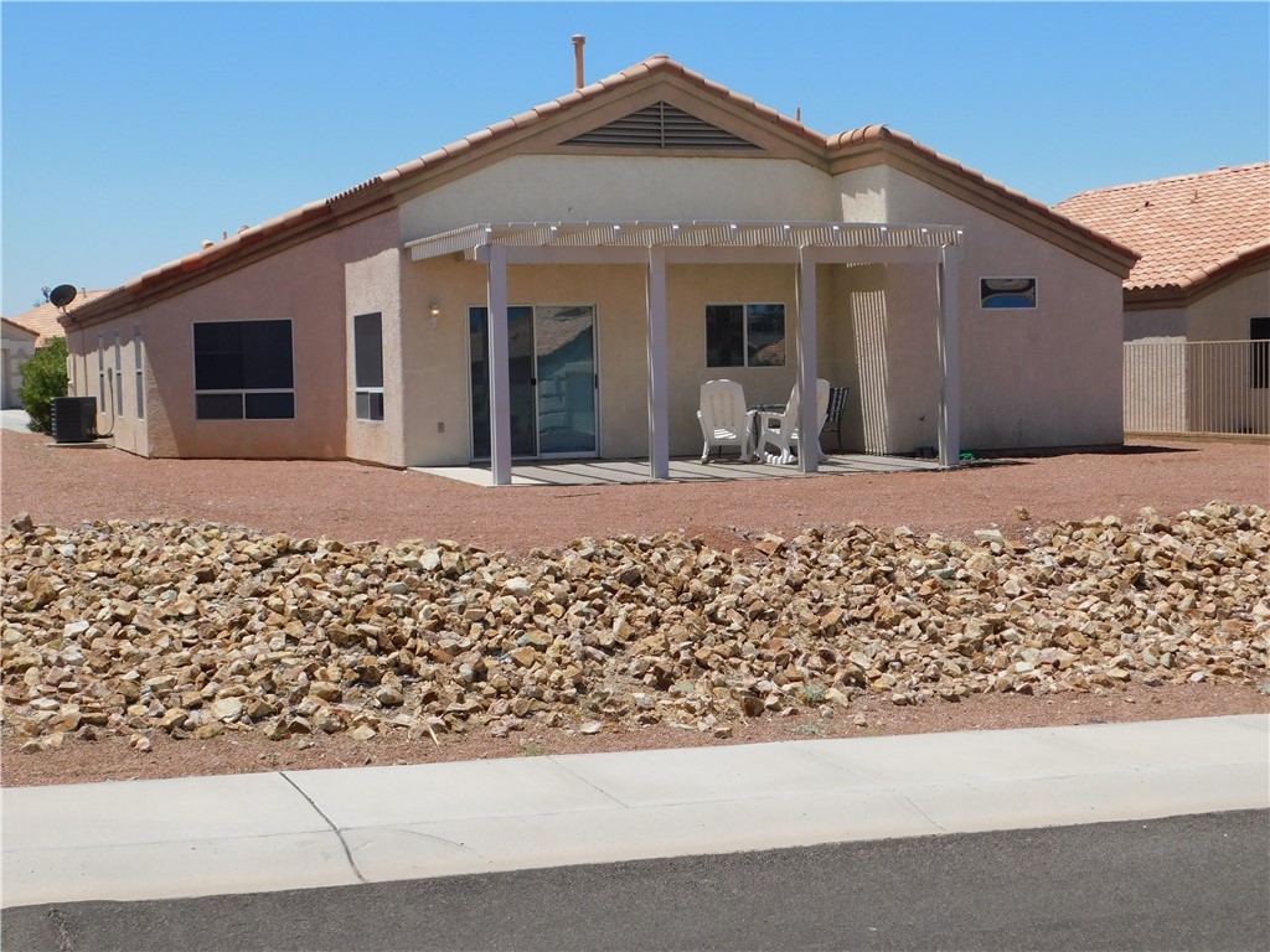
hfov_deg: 37.5
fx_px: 1871
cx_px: 635
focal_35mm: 51
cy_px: 476
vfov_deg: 28.6
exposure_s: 1/1250
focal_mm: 9
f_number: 3.8
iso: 125
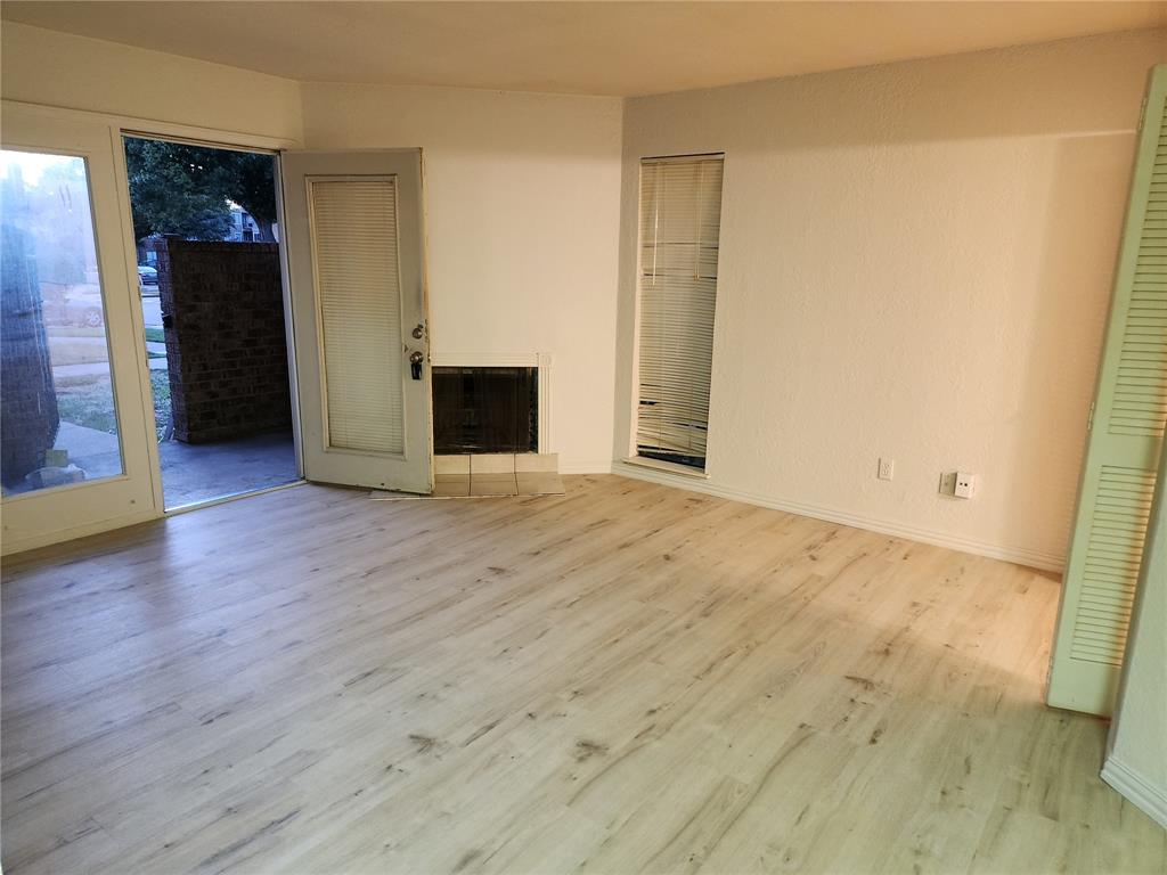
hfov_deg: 73.9
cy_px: 438
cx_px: 584
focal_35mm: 23
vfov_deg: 58.9
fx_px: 775
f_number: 1.8
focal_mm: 5.4
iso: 400
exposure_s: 1/40
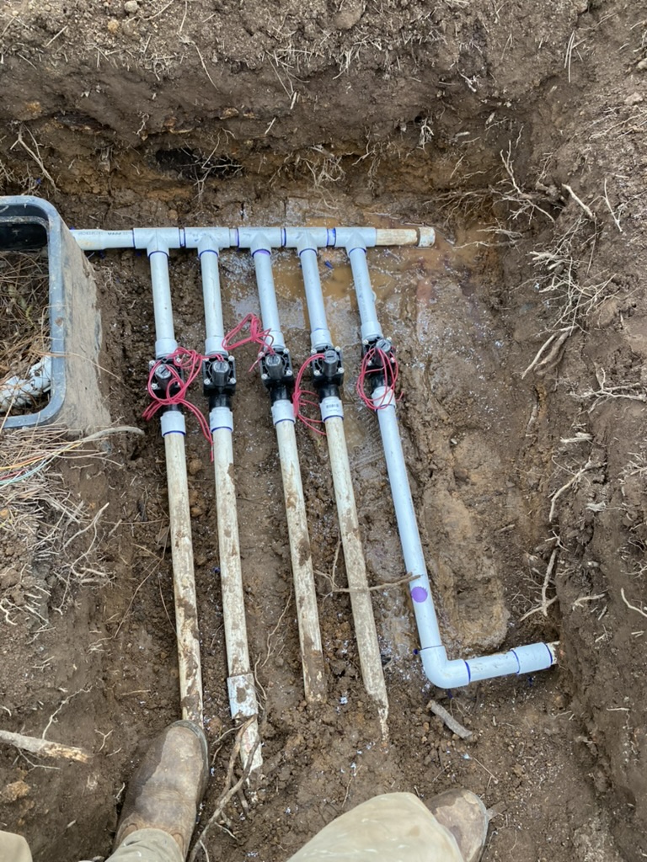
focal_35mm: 26
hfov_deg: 53.1
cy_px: 431
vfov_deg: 67.3
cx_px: 324
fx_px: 648
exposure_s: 1/117
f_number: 1.8
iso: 125
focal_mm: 4.25
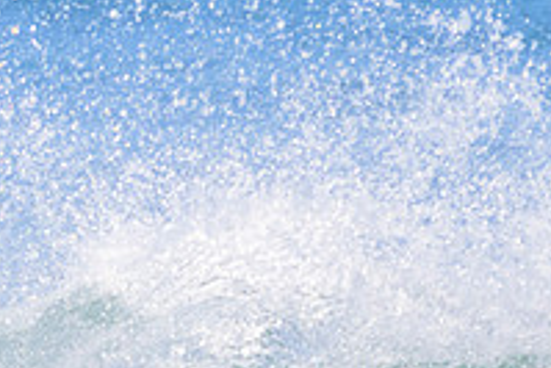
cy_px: 323
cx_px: -47
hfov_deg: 0.6
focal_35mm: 3188
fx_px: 48828
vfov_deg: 0.4
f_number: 11
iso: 2000
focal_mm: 800
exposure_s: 1/2000
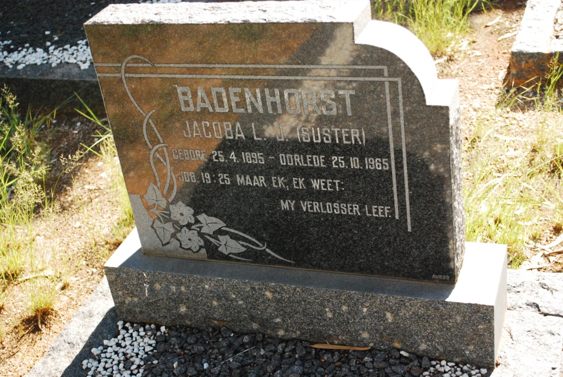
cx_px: 282
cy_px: 188
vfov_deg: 25.1
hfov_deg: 36.8
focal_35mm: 54
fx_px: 845
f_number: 5.3
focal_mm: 36
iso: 1600
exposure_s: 1/1600
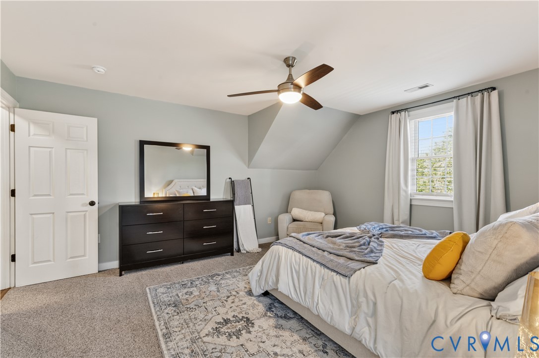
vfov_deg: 73.7
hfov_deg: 96.8
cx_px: 270
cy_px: 179
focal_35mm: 16
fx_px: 239
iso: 2000
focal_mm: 16
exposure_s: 1/8
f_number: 9
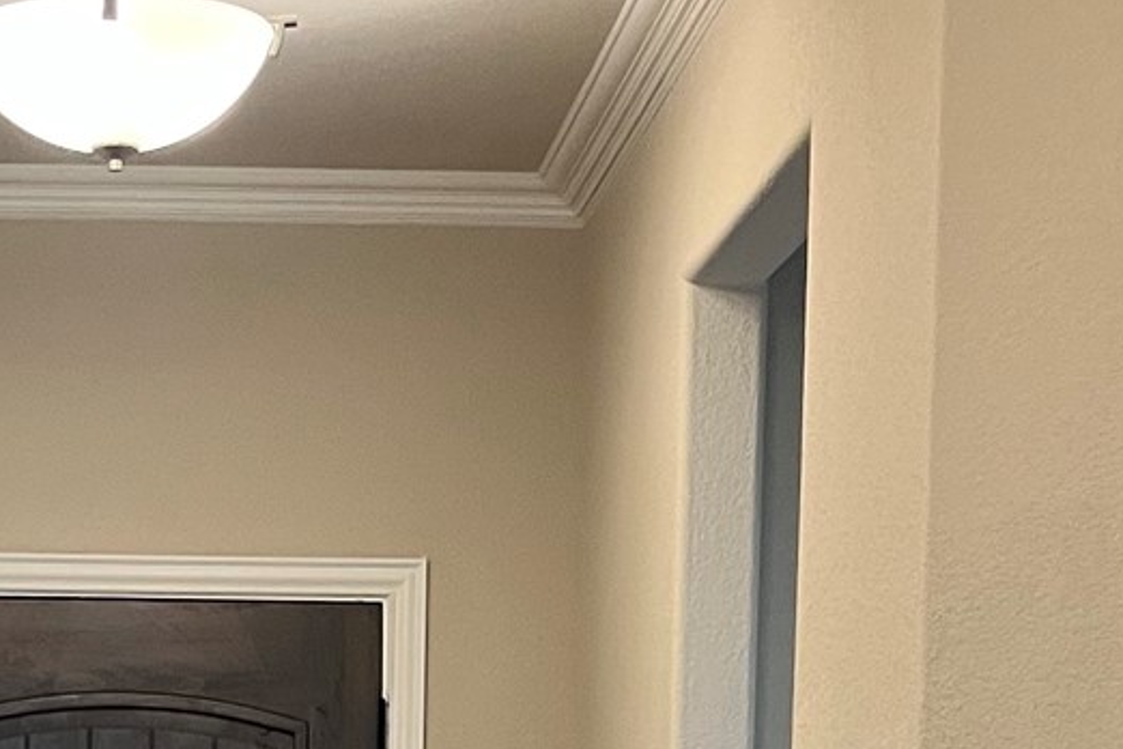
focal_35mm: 106
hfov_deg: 19.1
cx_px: 273
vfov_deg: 11.9
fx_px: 3306
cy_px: 1373
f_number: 1.6
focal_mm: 5.1
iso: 160
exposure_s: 1/60
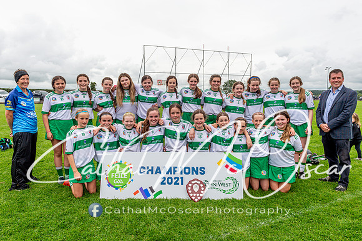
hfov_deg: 69.3
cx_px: 173
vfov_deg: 49.4
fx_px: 262
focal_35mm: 26
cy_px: 119
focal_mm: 24
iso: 100
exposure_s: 1/100
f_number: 7.1
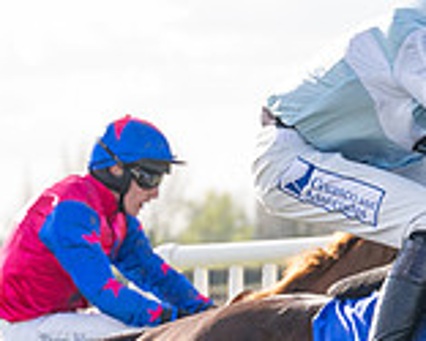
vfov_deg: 3.3
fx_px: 5879
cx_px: 447
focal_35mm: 466
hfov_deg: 4.1
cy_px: 374
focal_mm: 79
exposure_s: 1/1600
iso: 400
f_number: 4
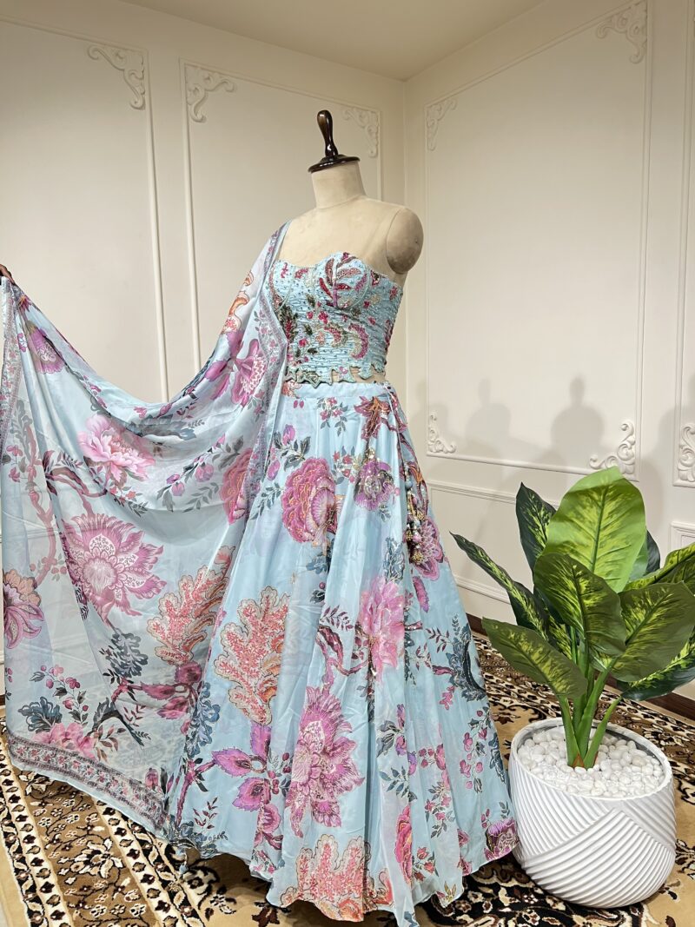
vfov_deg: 67.3
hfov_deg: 53.1
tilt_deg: -6.9
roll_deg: +1.2
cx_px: 348
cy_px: 464
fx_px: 696
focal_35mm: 26
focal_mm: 5.7
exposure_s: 1/50
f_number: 1.5
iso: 80
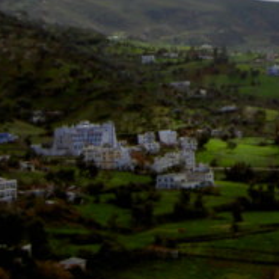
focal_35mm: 118
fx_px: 1076
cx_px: 375
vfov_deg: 14.4
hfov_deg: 14.1
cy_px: -38
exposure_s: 1/1000
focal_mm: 5.6
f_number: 4.7
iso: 50
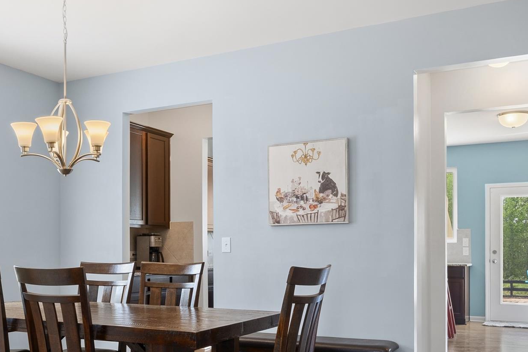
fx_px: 587
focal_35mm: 40
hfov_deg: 47.9
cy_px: 277
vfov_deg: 32.6
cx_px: 192
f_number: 10
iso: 800
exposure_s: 1/4
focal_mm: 16
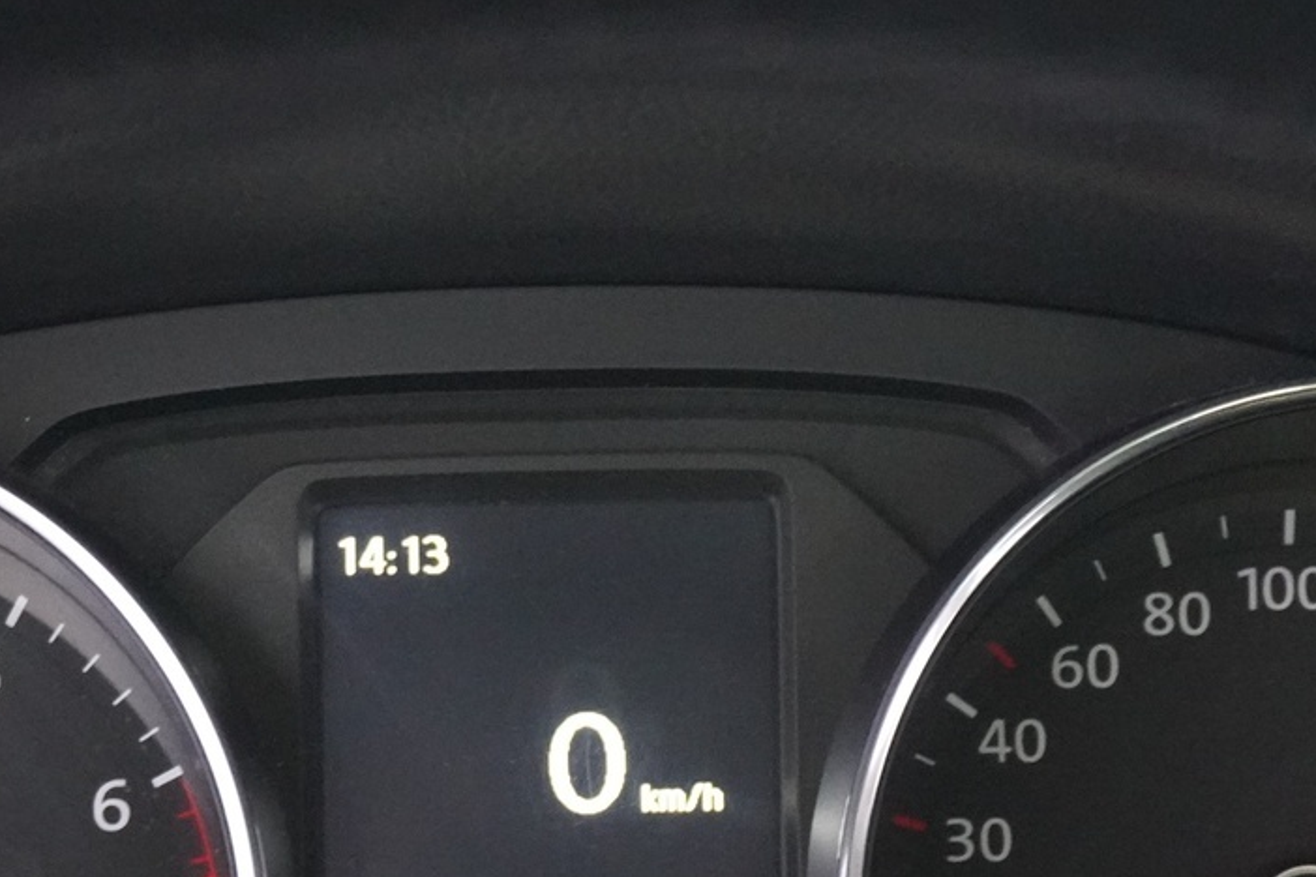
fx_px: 4428
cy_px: 828
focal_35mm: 121
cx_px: 579
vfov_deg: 11.2
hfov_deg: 16.9
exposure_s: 1/20
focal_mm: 35
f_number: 5.6
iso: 6400
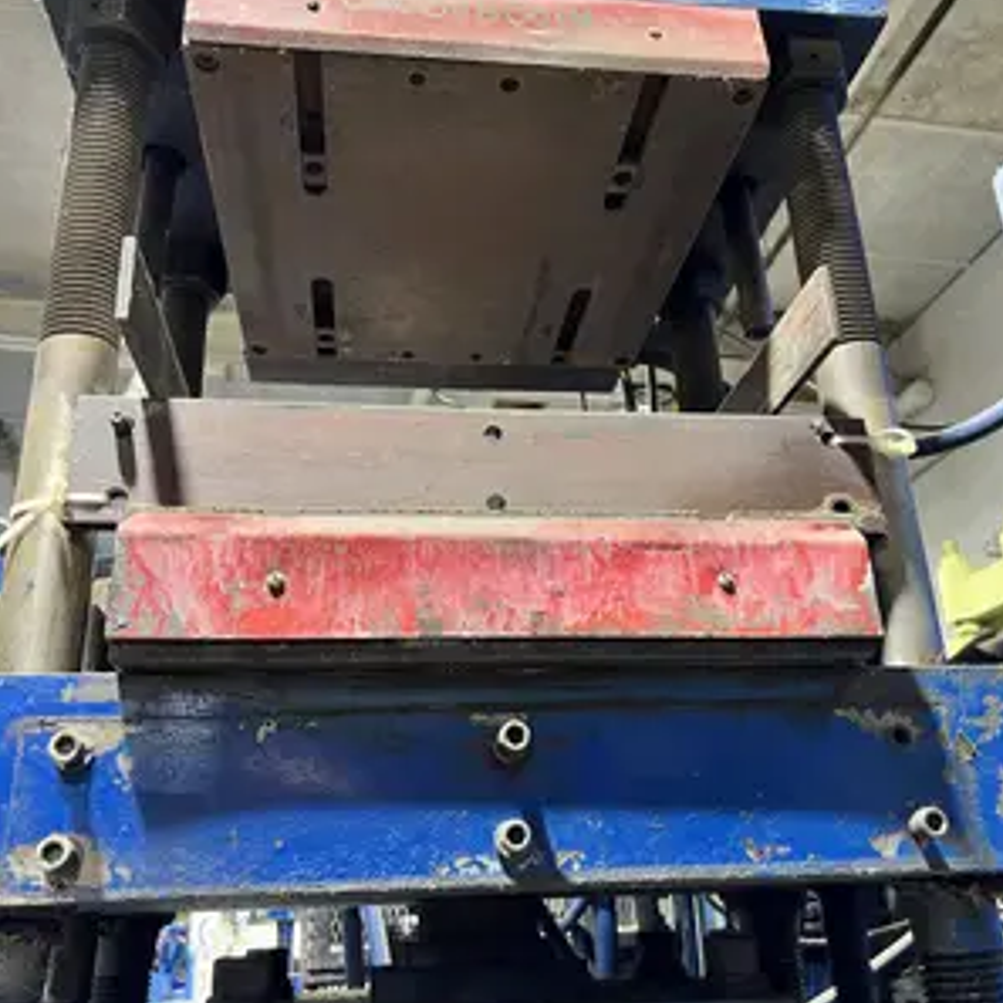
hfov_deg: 52.5
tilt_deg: +22.2
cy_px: 486
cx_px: 503
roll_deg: +0.3
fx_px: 1016
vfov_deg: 52.5
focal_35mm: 31
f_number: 1.5
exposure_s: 1/60
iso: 160
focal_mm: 5.7
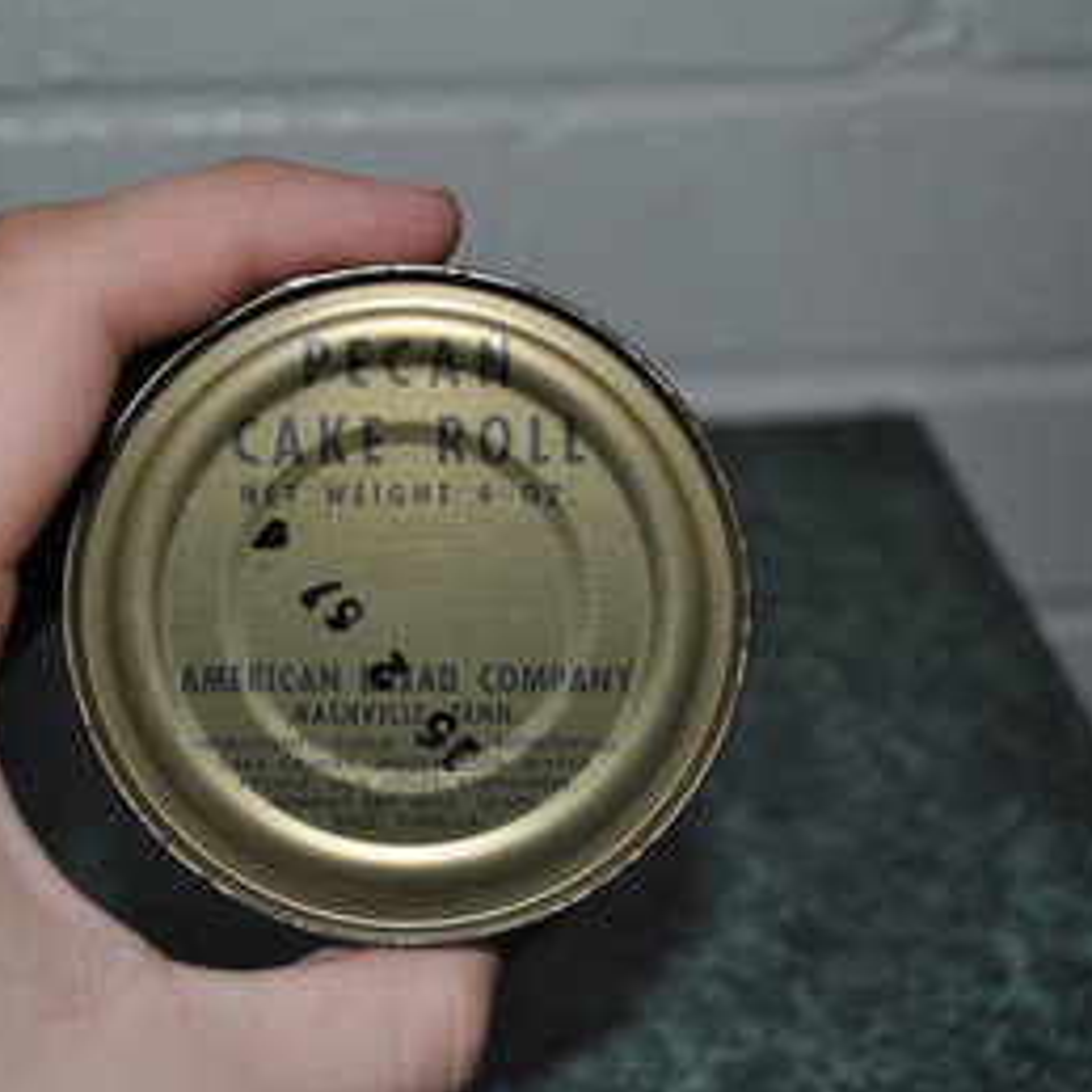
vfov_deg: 31.1
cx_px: 409
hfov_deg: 31.0
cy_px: 544
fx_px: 1963
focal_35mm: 55
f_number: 4.5
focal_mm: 28
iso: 200
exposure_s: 1/60
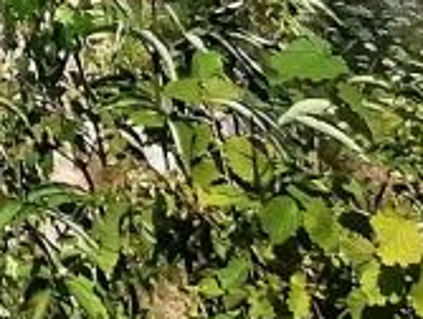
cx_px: -390
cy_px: -513
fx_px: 1421
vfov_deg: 10.5
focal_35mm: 116
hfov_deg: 14.4
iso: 50
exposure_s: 1/894
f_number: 2.4
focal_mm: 2.7
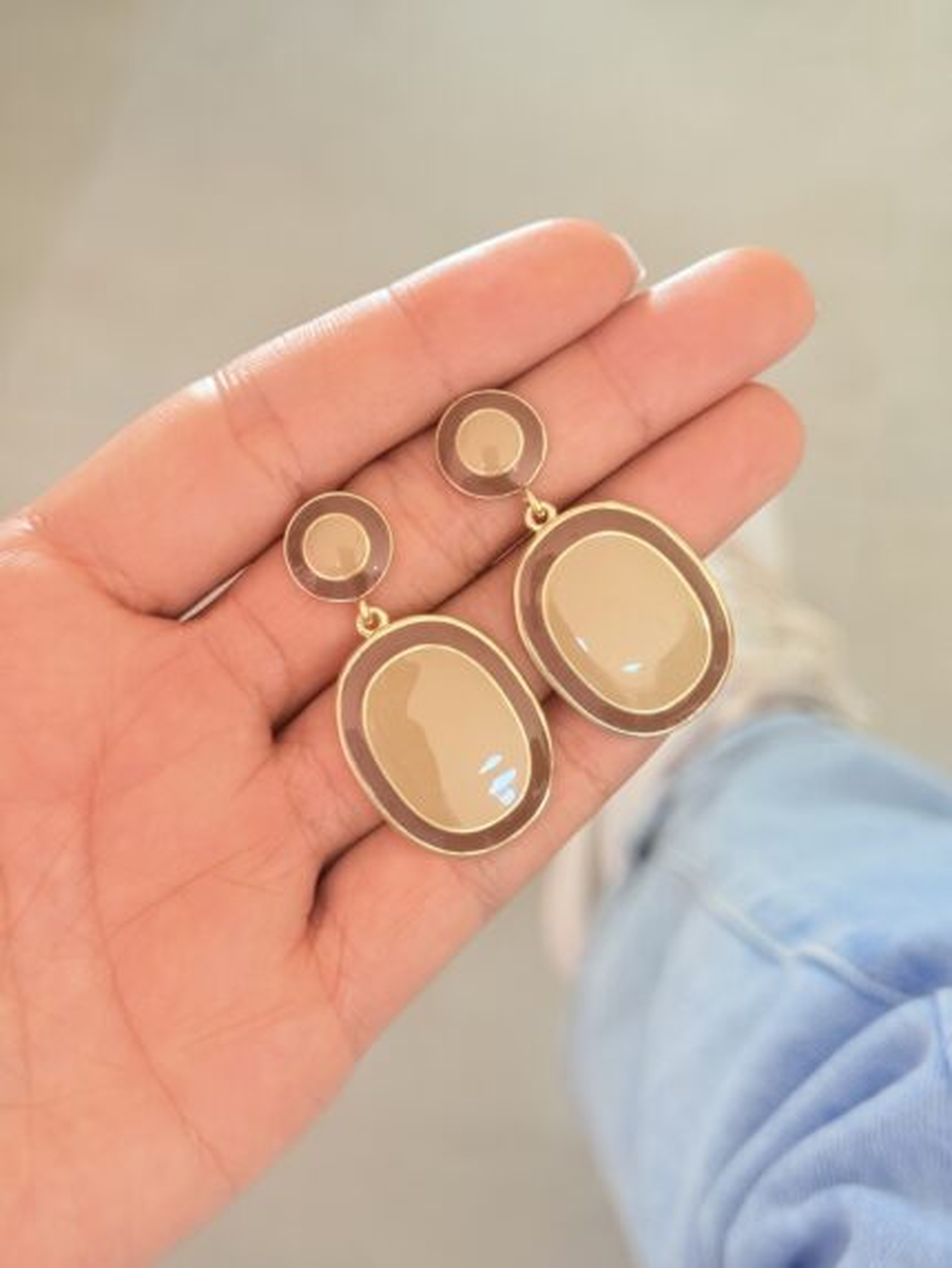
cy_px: 634
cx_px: 476
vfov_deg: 39.6
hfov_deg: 30.3
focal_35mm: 48
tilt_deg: -54.0
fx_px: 1759
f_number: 1.78
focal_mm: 6.76
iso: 200
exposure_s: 1/60
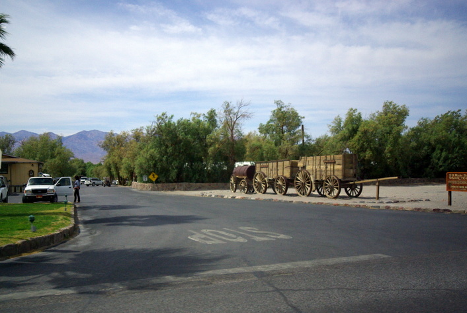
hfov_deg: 55.7
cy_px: 173
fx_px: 442
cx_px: 222
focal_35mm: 34
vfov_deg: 39.0
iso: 800
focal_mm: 20
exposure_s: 1/750
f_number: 5.6
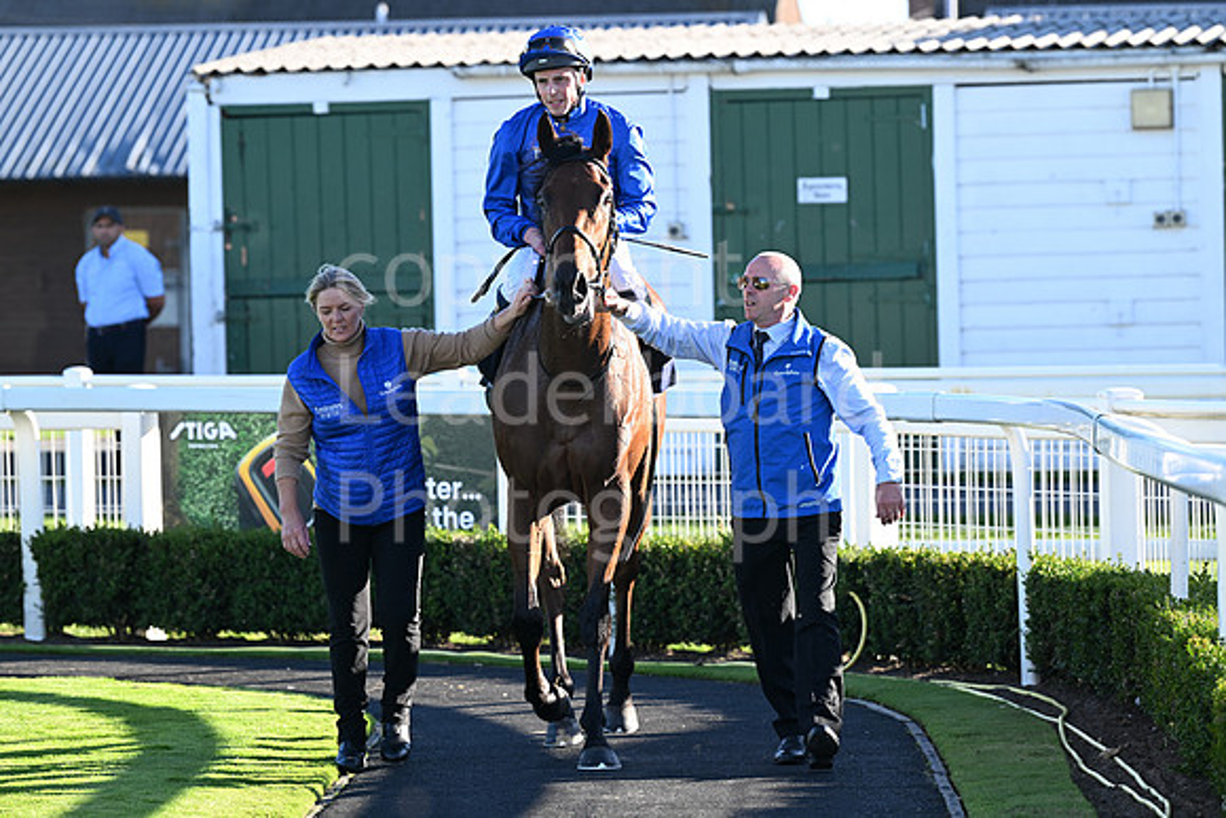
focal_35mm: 200
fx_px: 6812
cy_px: 409
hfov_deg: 10.3
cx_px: 613
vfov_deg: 6.9
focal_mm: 200
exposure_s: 1/400
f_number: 5.6
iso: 400
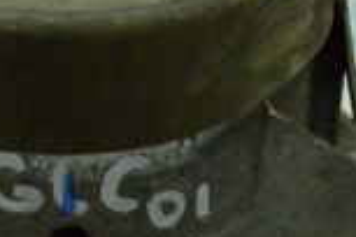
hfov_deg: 8.6
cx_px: 72
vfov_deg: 5.8
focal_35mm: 238
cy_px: 222
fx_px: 2353
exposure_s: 1/1000
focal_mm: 38
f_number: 4.8
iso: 6400
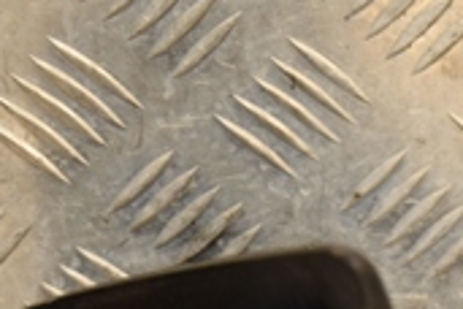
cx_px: 674
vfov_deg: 4.2
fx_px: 4192
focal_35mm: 326
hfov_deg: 6.3
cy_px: 548
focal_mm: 58
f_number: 5
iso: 800
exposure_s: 1/200
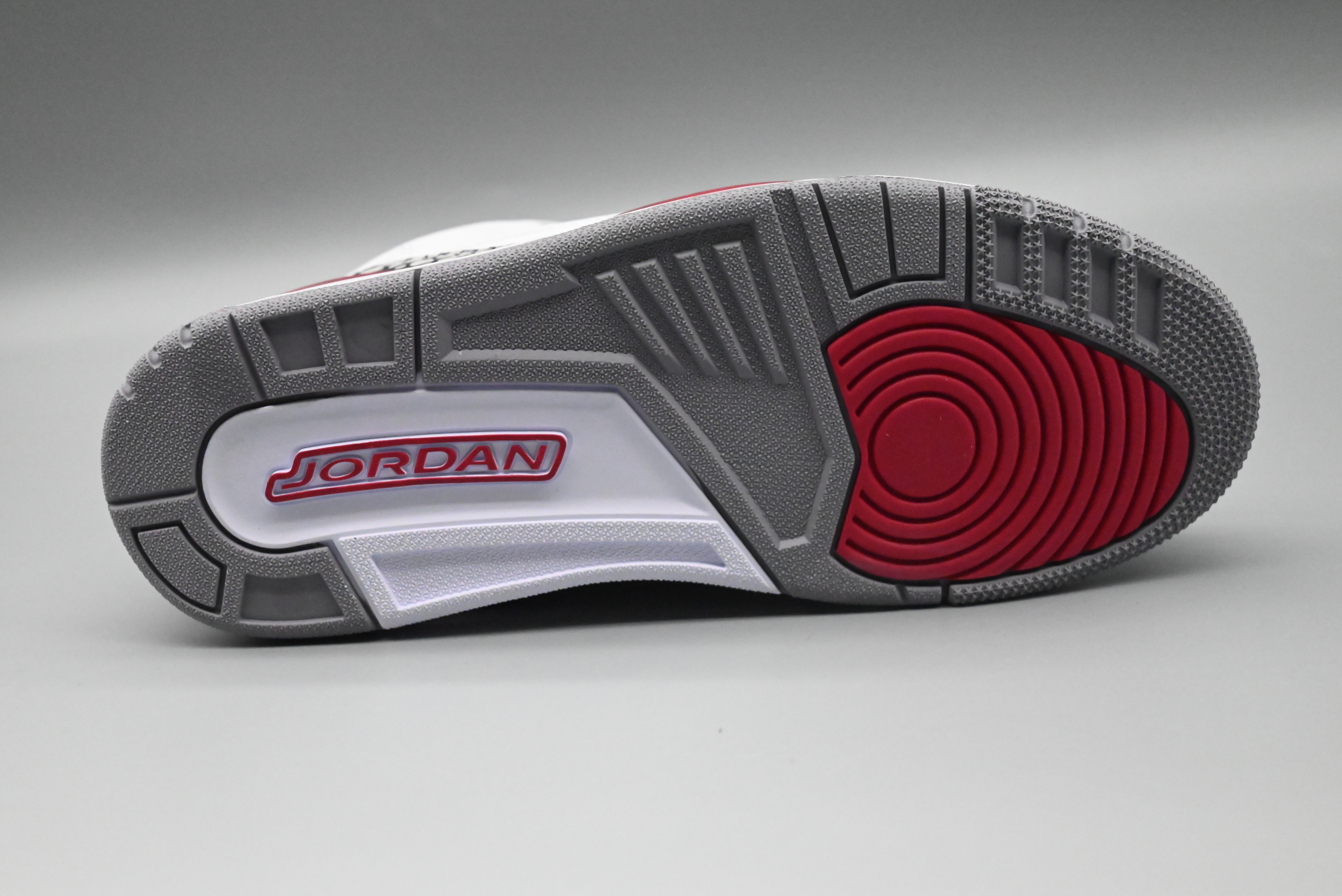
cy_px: 448
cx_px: 671
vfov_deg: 32.7
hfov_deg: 47.4
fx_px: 1529
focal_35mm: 41
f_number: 5.6
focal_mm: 41
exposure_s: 1/5000
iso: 11400
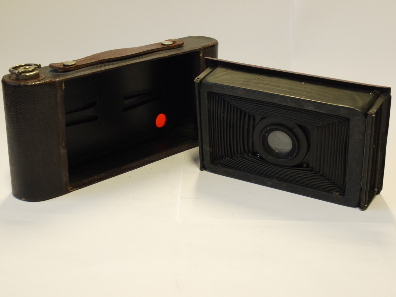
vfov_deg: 24.4
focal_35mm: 60
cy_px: 148
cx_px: 198
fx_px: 686
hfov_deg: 32.2
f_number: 9
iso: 400
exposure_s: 1/13
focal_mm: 30
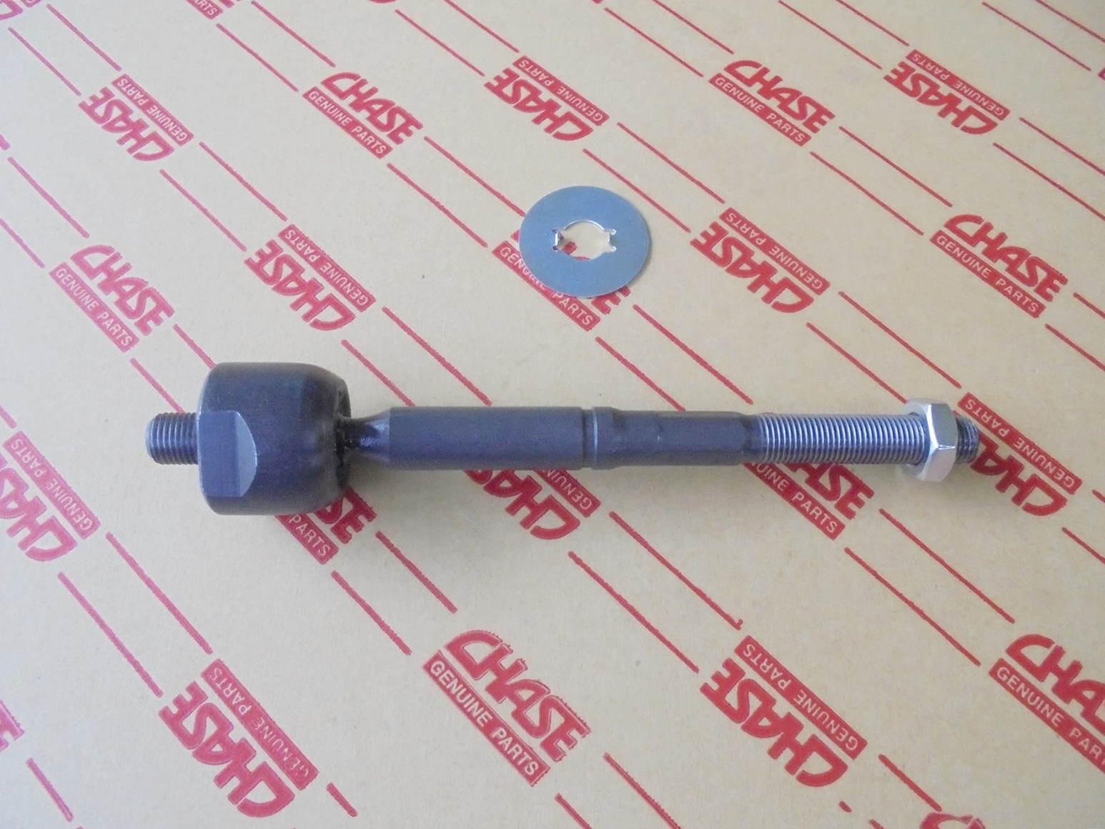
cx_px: 552
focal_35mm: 26
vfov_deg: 53.1
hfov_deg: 67.3
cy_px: 414
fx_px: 830
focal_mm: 4.6
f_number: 3.5
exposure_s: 1/250
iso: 400
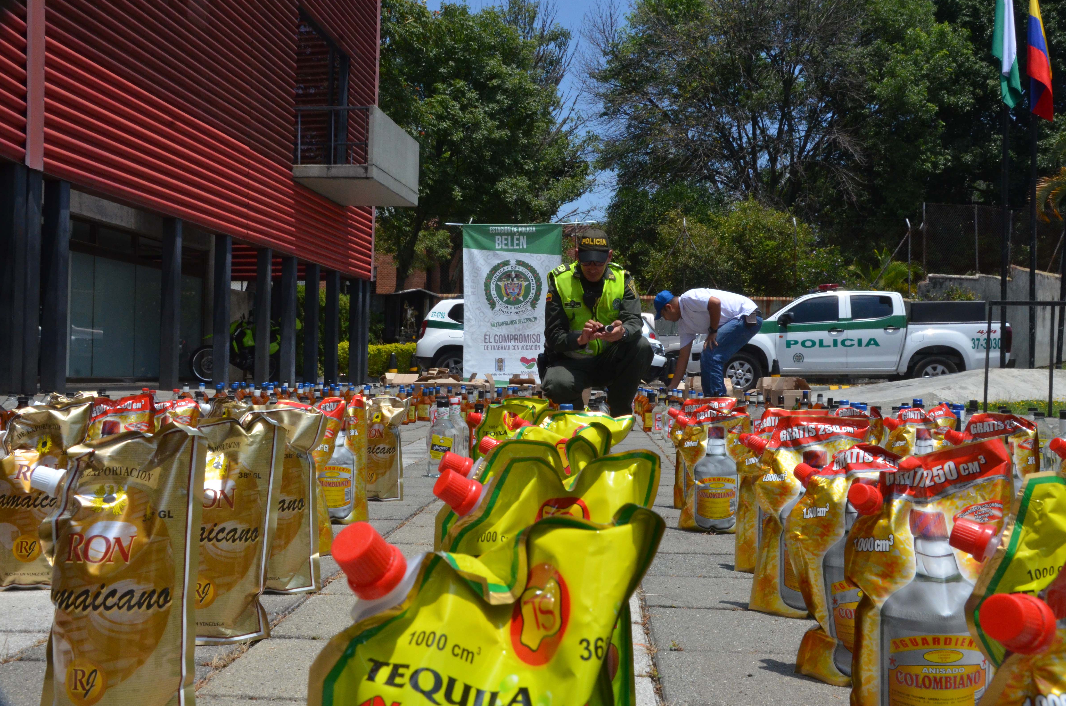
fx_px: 1005
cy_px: 351
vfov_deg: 38.7
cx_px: 537
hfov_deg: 55.9
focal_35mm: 34
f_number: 14
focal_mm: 22
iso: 1250
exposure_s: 1/800
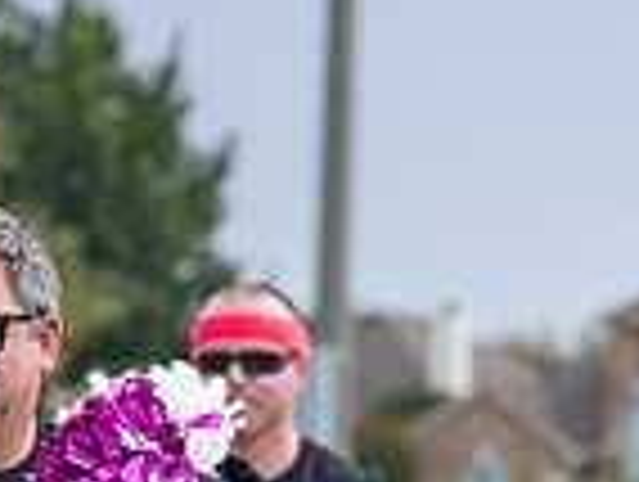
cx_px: 14
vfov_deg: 5.0
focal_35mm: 294
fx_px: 5436
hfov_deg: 6.7
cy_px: 770
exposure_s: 1/4000
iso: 500
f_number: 2.8
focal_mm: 70
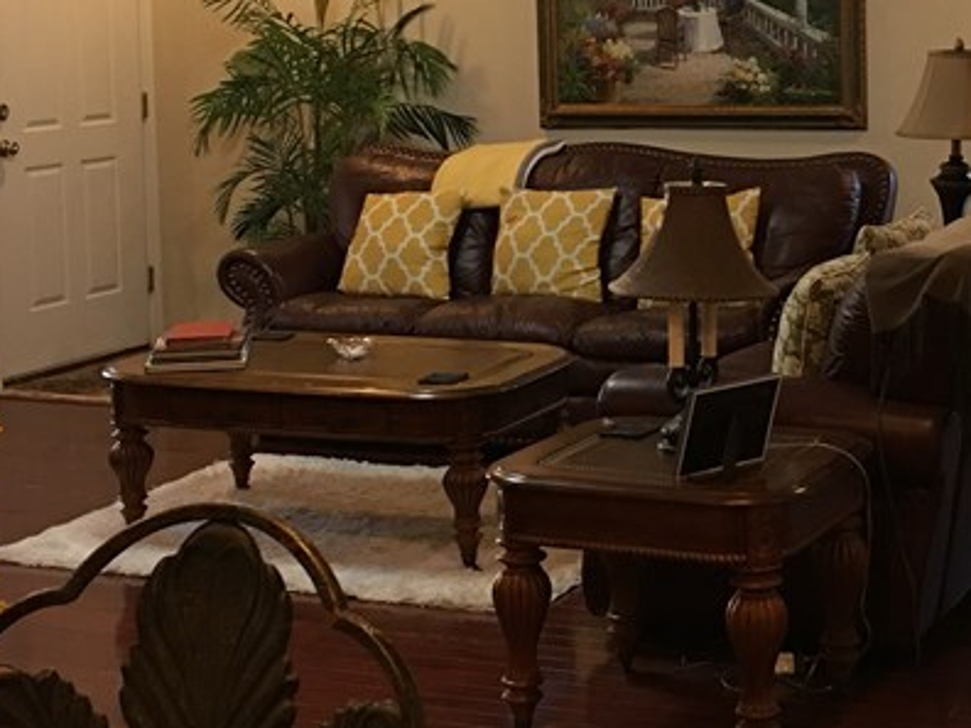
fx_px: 2104
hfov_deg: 25.6
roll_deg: +0.7
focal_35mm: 75
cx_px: 753
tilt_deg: -3.8
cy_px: 157
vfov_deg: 19.5
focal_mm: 4.15
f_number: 2.2
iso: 64
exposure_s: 1/15
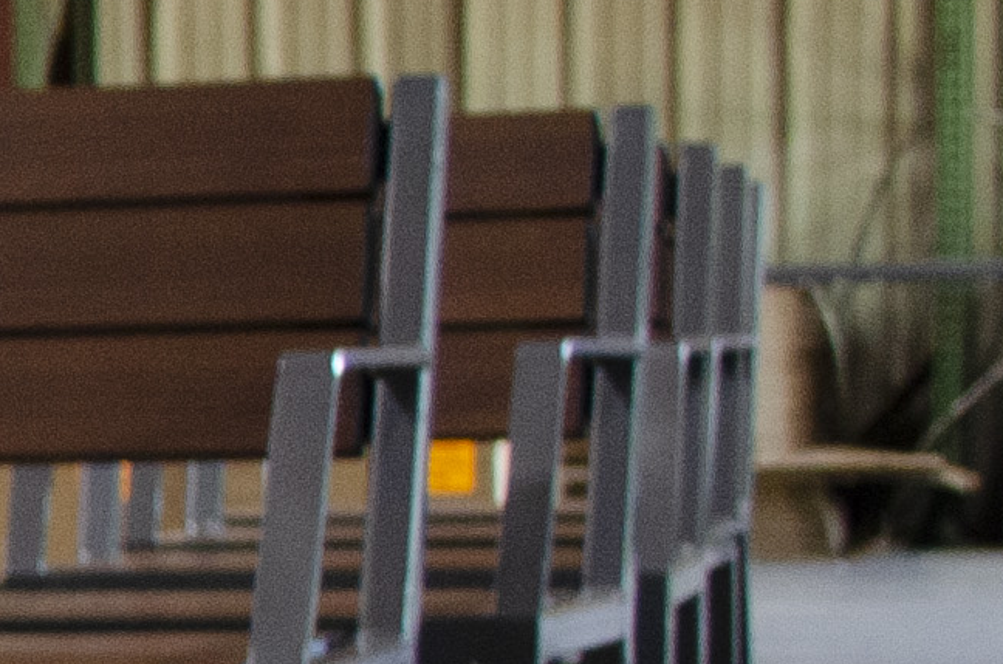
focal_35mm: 228
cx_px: -2540
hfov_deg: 7.4
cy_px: 1005
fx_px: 6338
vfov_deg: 5.9
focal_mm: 20
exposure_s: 1/60
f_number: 4
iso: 640
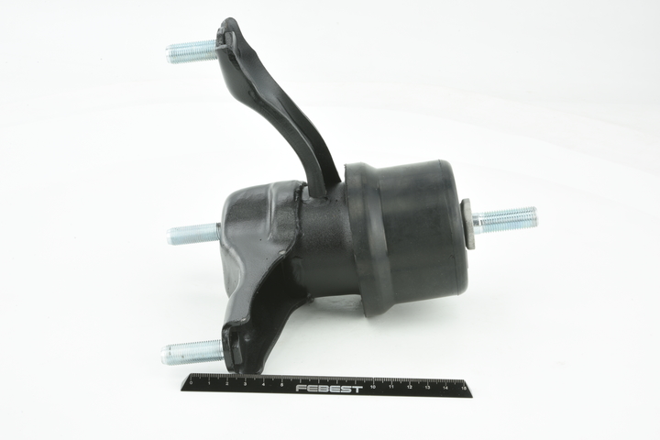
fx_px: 1100
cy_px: 220
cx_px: 330
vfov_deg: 22.6
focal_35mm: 60
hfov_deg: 33.4
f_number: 29
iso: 64
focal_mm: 60
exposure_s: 1/2
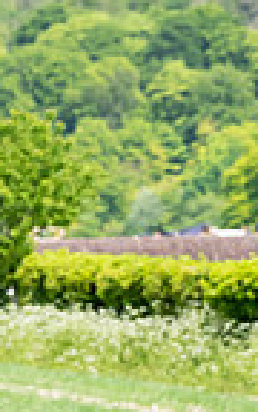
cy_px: 381
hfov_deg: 2.3
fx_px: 6278
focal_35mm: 558
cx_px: -543
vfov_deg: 3.8
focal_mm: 87
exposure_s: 1/2000
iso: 400
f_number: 5
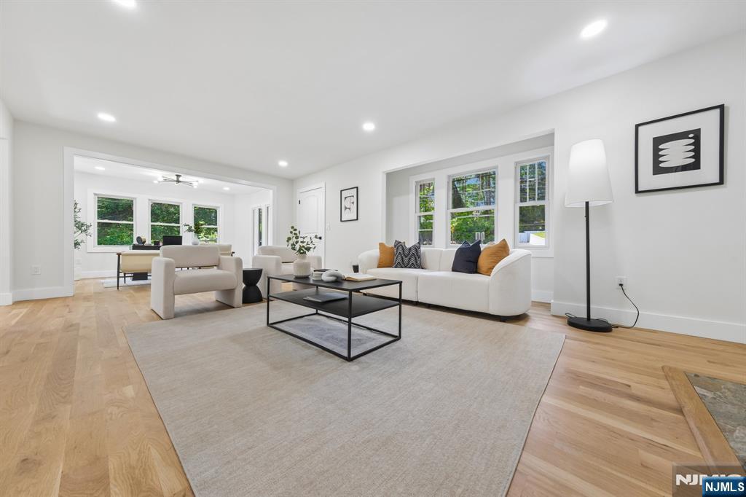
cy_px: 248
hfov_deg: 112.6
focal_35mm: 12
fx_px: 249
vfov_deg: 90.0
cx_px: 373
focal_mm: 8
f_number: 8
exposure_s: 1/9
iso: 160
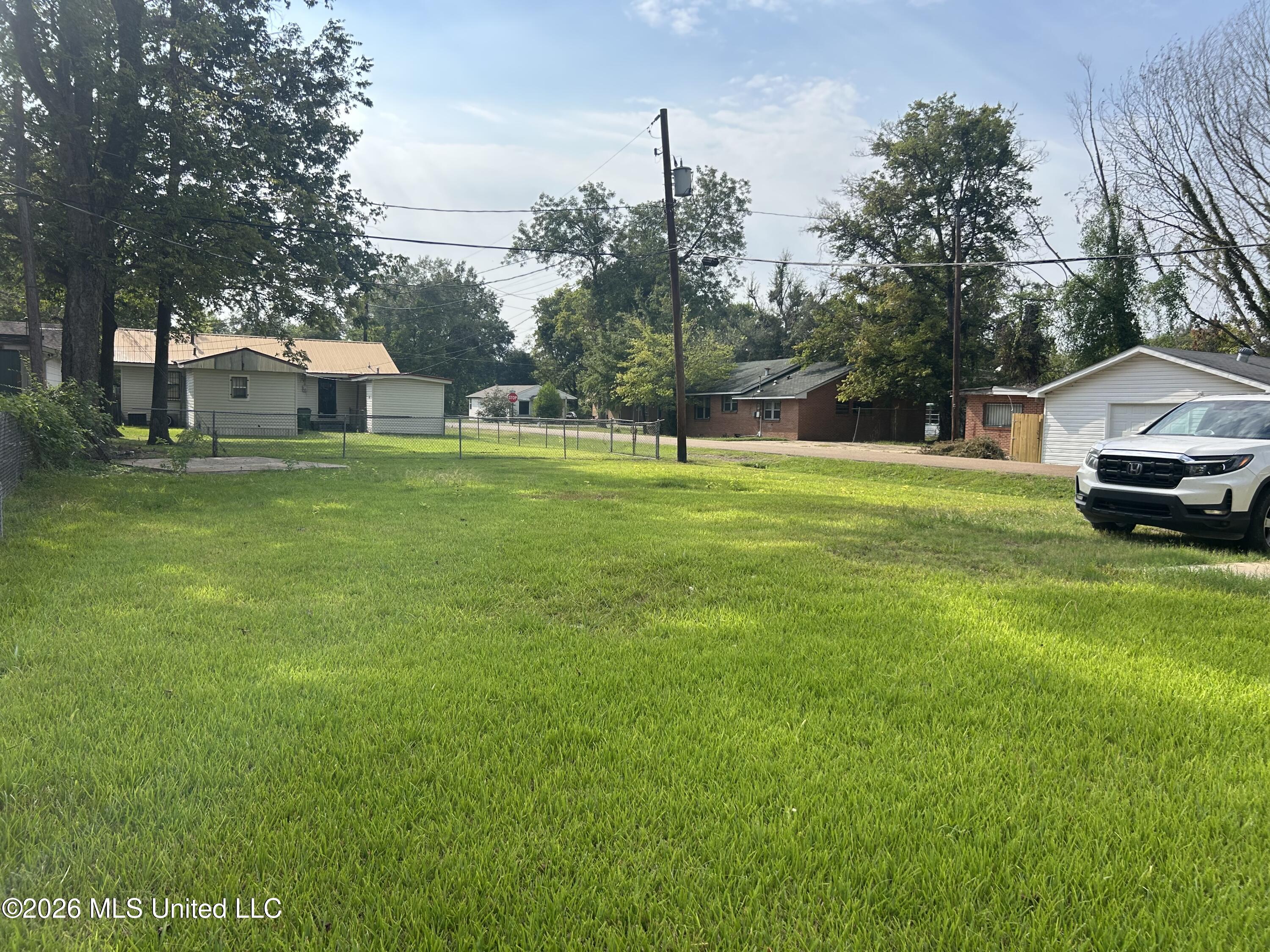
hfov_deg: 67.3
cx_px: 635
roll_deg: -0.5
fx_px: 954
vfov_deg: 53.1
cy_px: 476
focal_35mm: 26
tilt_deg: -3.2
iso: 50
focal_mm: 5.7
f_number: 1.5
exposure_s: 1/3460
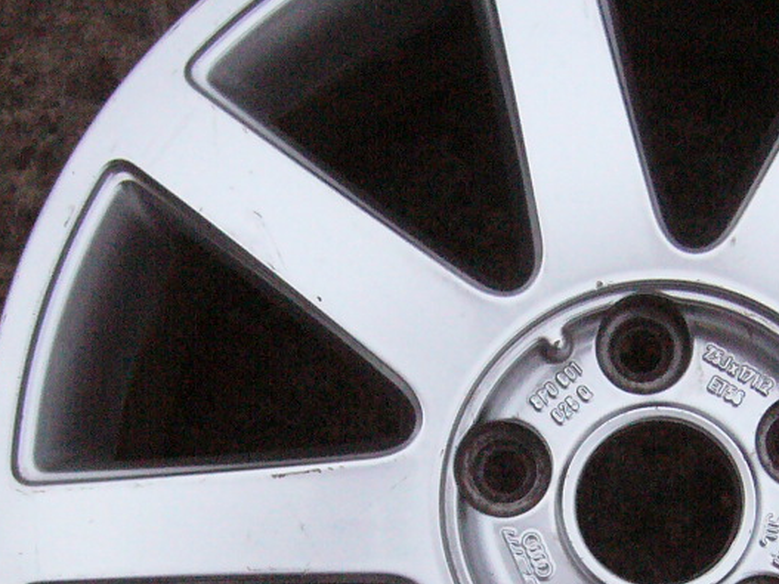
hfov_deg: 22.7
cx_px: 643
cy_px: 503
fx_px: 1912
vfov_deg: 17.2
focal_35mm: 85
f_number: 2.8
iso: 400
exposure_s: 1/160
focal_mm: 5.8
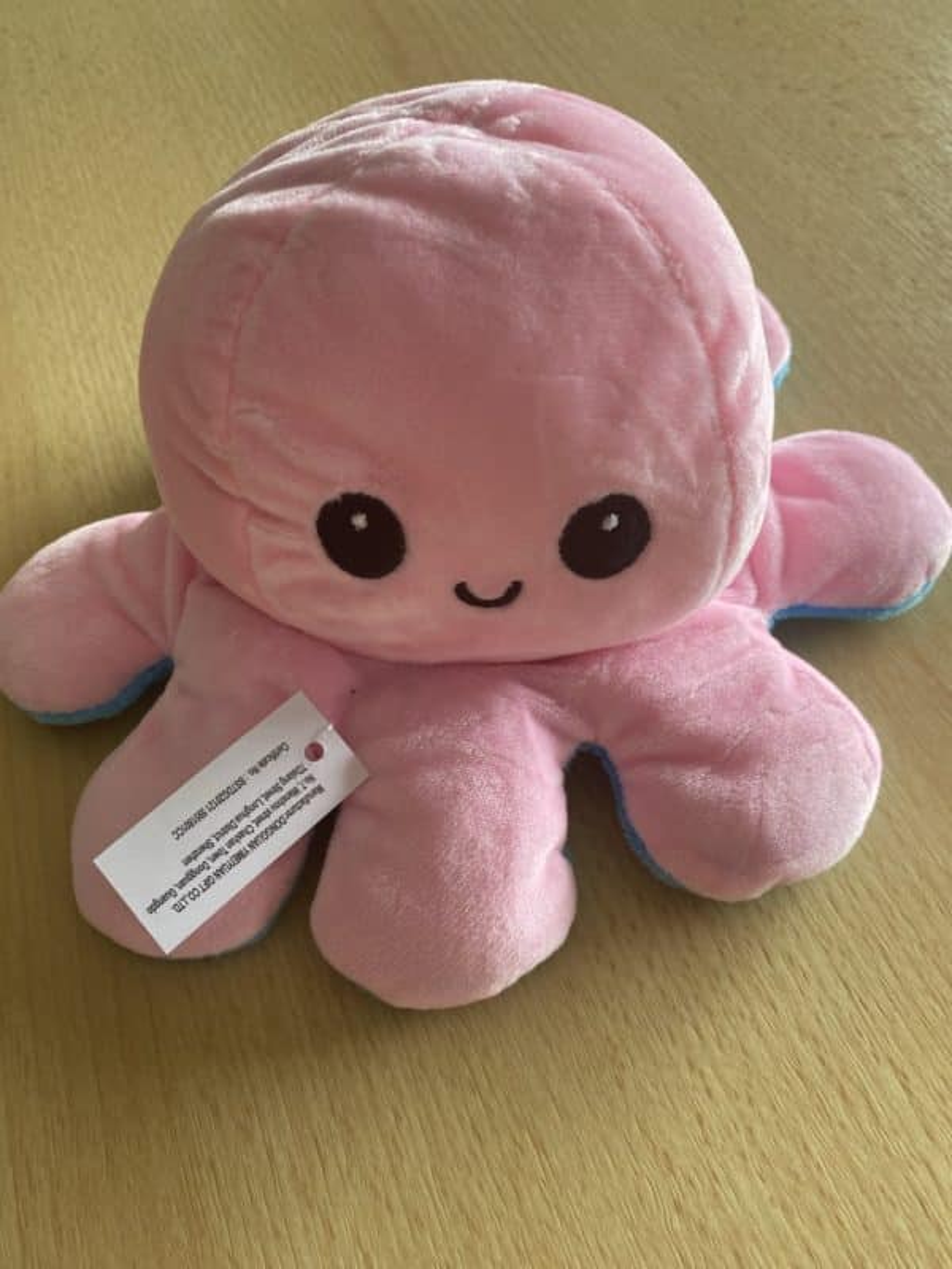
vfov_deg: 67.3
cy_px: 634
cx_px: 476
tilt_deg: -56.9
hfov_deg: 53.1
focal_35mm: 26
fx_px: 953
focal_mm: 4.25
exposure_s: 1/121
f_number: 1.8
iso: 64
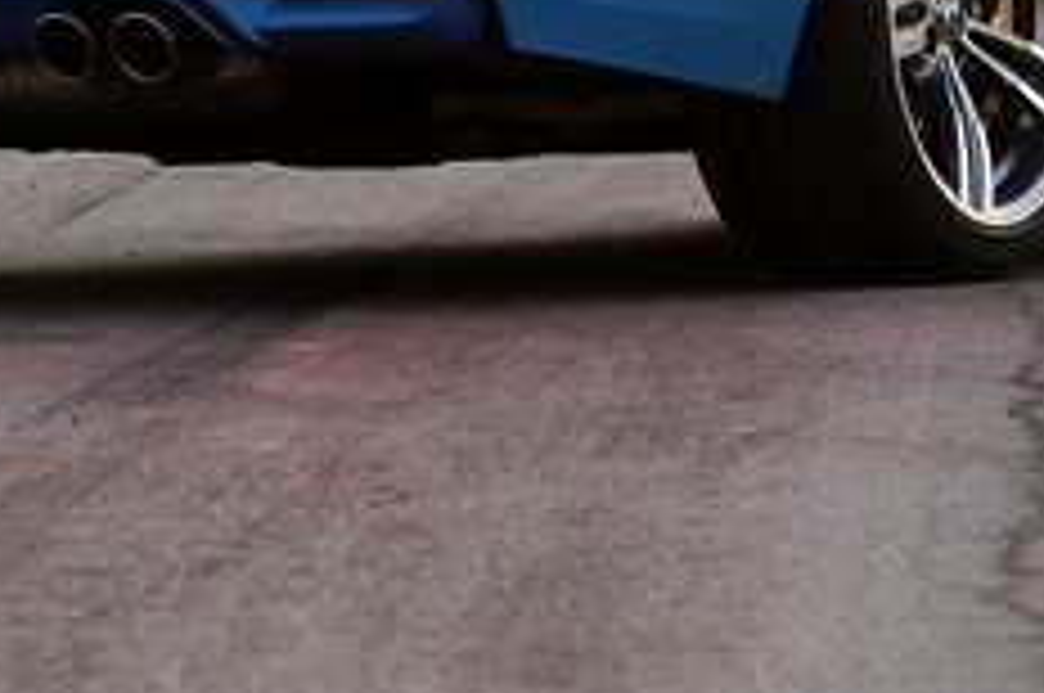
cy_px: -803
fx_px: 15319
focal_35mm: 529
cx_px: 1008
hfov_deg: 3.9
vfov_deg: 2.6
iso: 320
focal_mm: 120
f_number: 5
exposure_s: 1/8
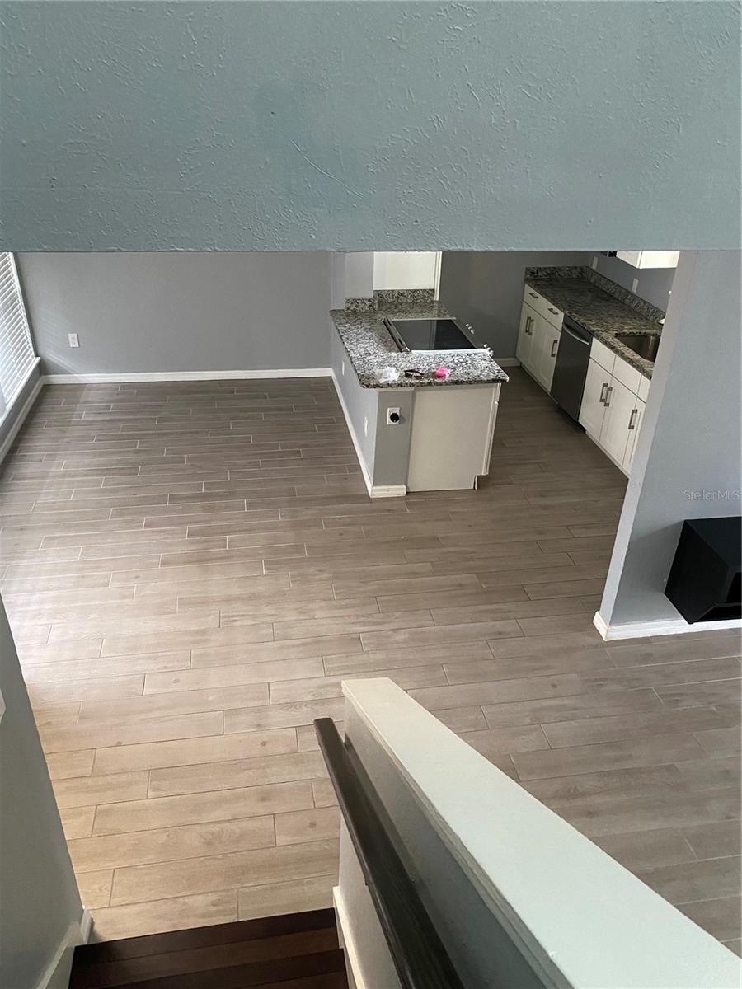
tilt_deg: -28.4
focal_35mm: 26
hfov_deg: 53.1
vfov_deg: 67.3
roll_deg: -0.5
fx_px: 743
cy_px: 494
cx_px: 371
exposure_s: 1/55
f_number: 1.8
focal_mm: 4.25
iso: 500
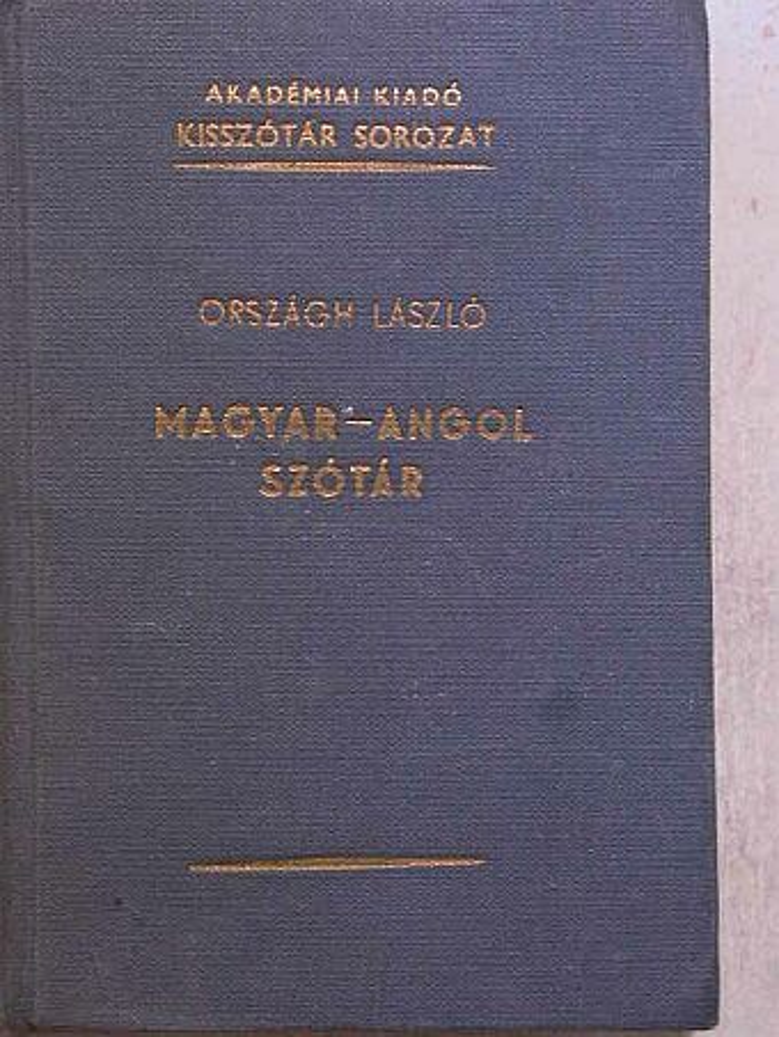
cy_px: 518
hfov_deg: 11.5
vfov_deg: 15.3
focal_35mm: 129
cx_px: 390
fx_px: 3869
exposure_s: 1/24
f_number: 4.5
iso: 100
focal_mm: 26.8
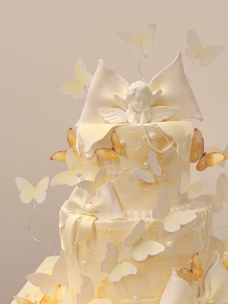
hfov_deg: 25.6
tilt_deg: -7.4
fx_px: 501
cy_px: 170
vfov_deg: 33.8
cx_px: 135
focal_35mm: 57
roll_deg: +0.8
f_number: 1.78
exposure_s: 1/100
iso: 80
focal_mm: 6.76
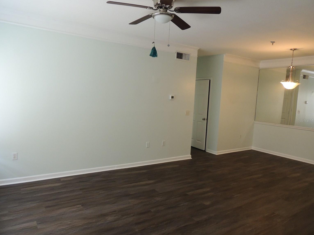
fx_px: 227
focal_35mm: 25
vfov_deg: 54.9
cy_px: 120
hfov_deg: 69.4
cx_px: 154
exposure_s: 1/30
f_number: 3
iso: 360
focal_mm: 4.3
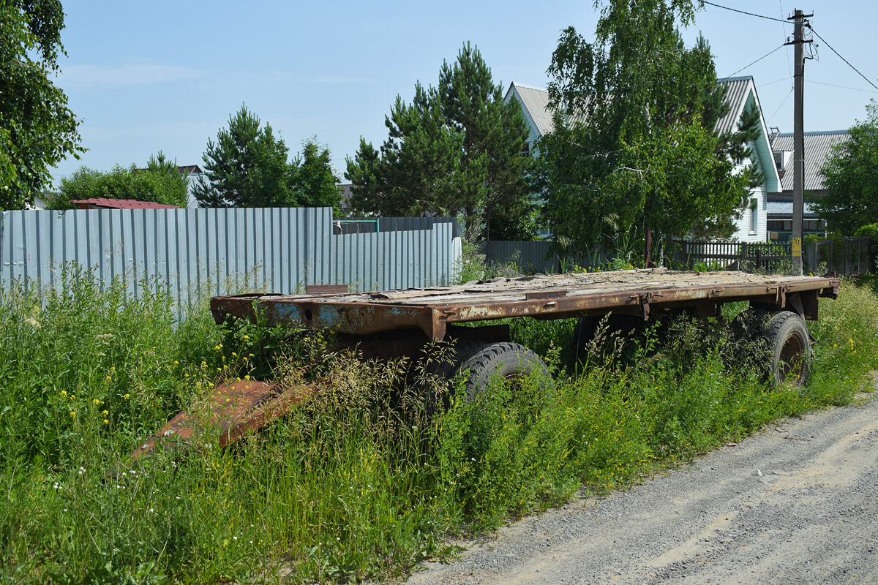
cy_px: 292
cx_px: 439
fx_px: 878
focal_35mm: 36
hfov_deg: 53.1
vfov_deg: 36.9
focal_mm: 24
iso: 200
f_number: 6.3
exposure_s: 1/1000
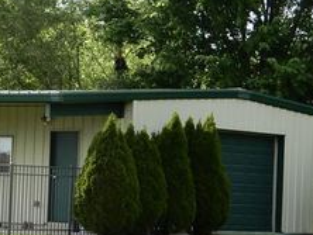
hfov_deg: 10.5
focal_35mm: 187
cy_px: 165
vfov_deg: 8.0
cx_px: 63
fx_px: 1693
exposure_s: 1/200
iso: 80
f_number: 4.5
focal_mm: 11.6
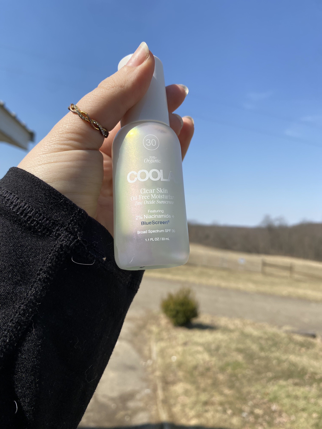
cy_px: 214
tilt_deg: +2.1
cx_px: 161
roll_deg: -2.8
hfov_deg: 54.9
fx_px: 310
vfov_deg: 69.4
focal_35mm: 25
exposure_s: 1/3125
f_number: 1.8
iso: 32
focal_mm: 4.25
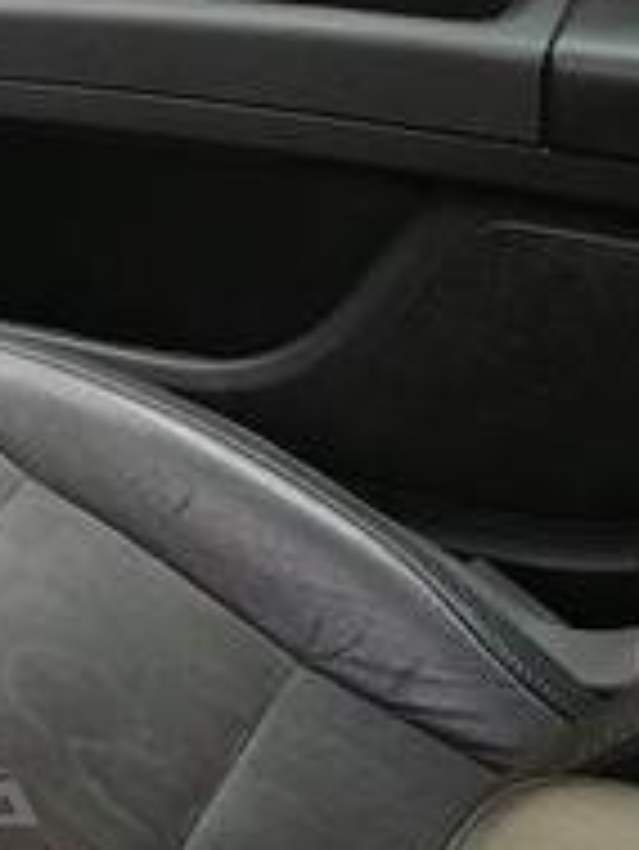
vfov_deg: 15.7
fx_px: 3049
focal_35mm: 124
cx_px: -360
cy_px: 735
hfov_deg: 11.4
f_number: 1.8
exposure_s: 1/50
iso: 64
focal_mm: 5.3
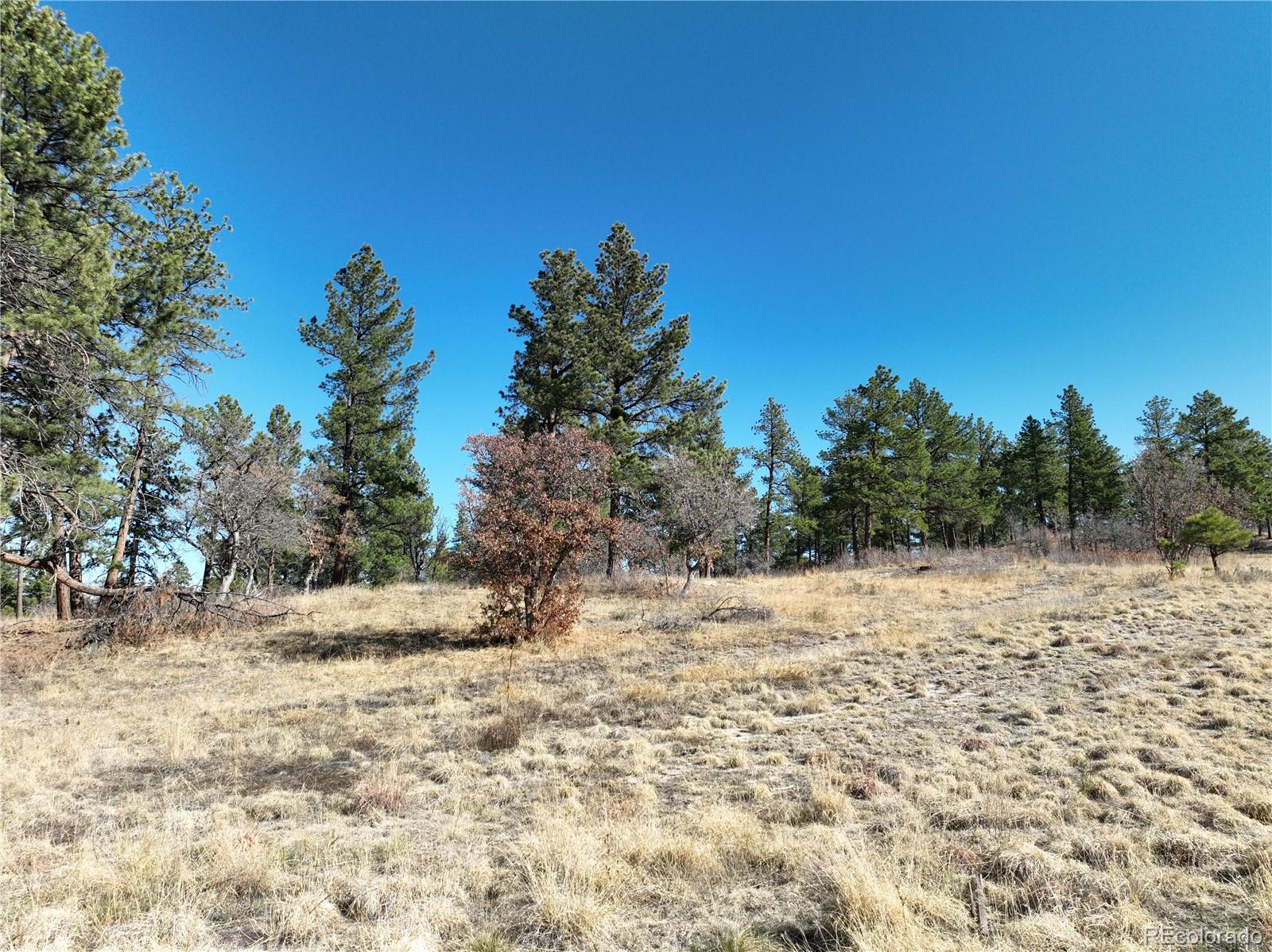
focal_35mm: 24
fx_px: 881
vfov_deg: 56.8
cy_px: 476
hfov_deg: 71.6
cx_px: 636
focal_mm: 12.29
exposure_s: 1/1250
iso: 100
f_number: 2.8
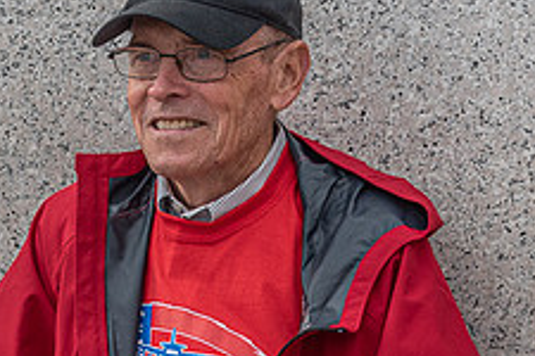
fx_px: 2868
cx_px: 159
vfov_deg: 7.1
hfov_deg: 10.6
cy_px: 390
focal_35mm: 193
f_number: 9
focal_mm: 46
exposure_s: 1/320
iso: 500
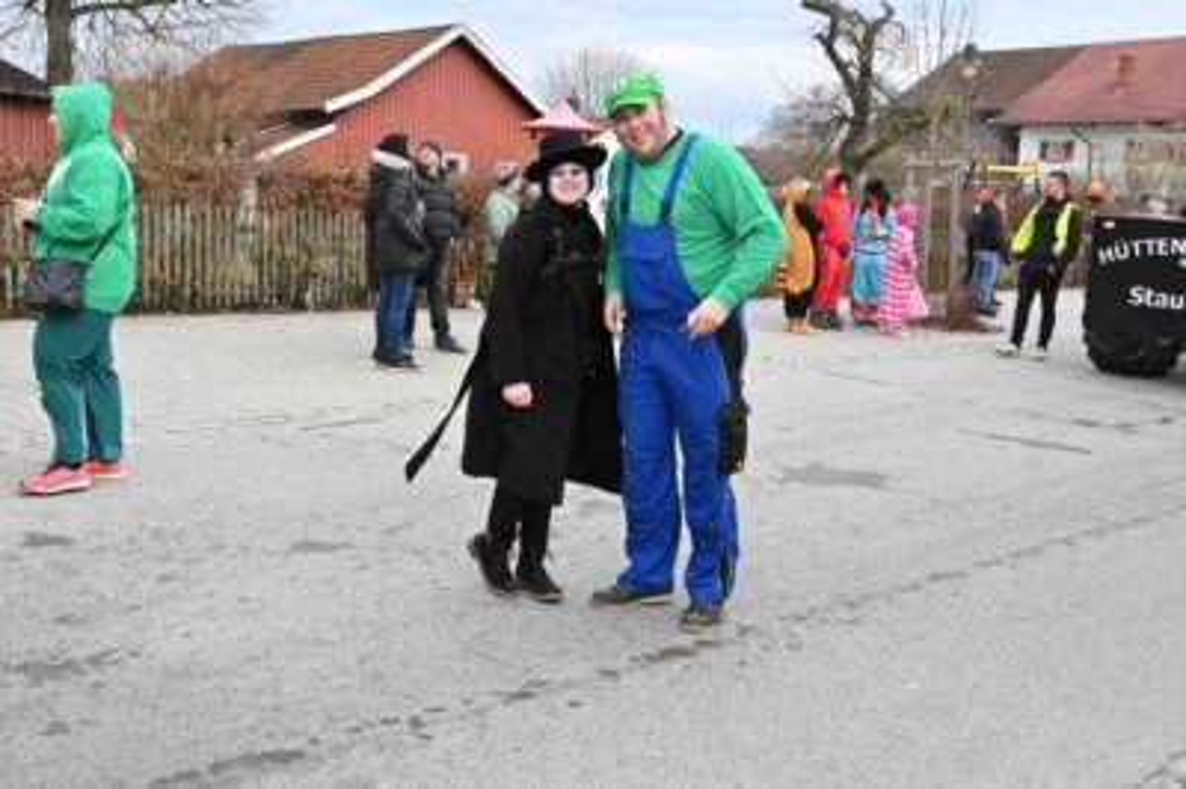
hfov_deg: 48.5
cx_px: 593
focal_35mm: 40
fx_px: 1317
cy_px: 394
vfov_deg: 33.3
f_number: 11
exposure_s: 1/500
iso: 2500
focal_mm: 40
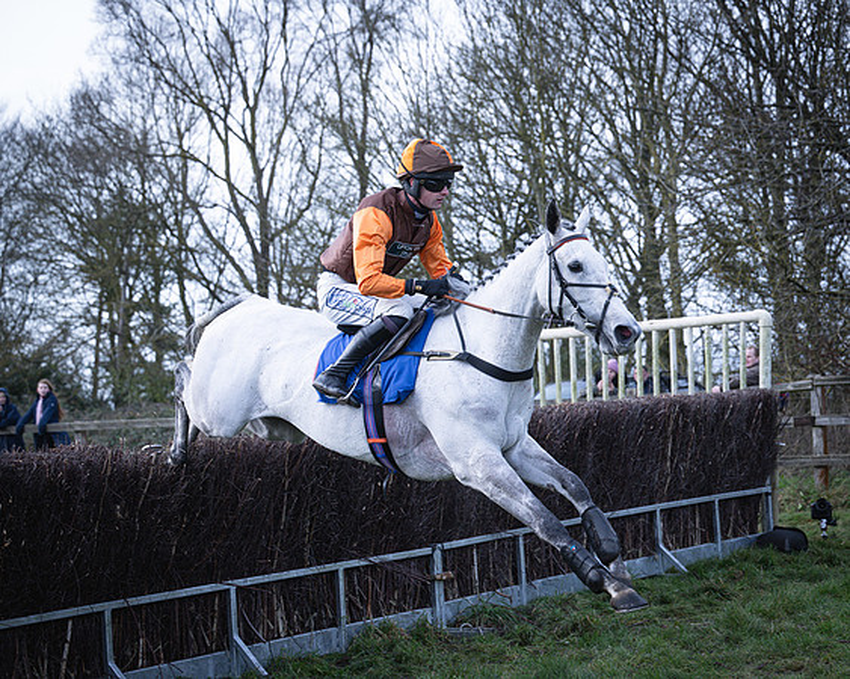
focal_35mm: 80
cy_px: 340
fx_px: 2011
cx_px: 390
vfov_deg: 19.2
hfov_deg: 23.9
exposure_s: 1/1250
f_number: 4
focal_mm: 71
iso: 800
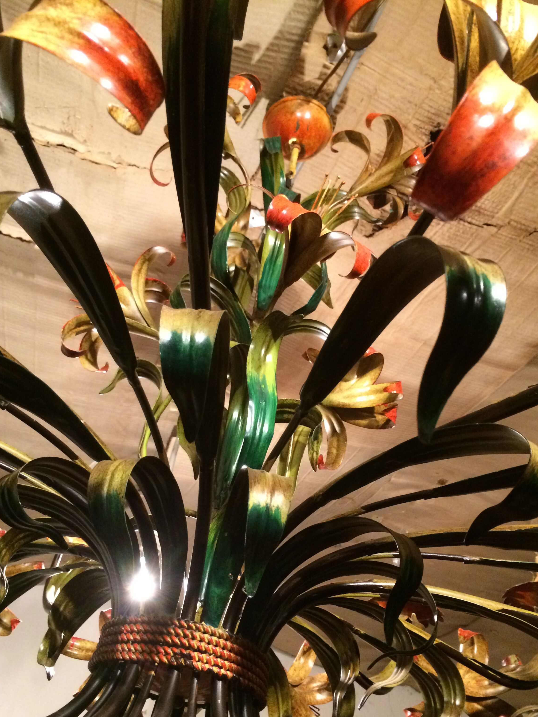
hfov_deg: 45.4
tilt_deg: +38.6
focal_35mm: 31
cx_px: 267
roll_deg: -10.0
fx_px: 642
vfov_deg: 58.3
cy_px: 383
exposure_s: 1/17
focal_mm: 4.15
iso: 320
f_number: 2.2
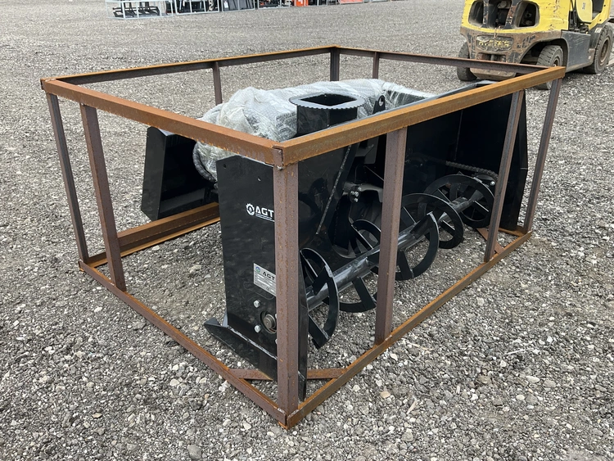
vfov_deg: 48.3
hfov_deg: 61.6
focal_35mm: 29
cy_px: 230
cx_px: 307
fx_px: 515
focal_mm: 3
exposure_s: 1/242
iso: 20
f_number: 1.8
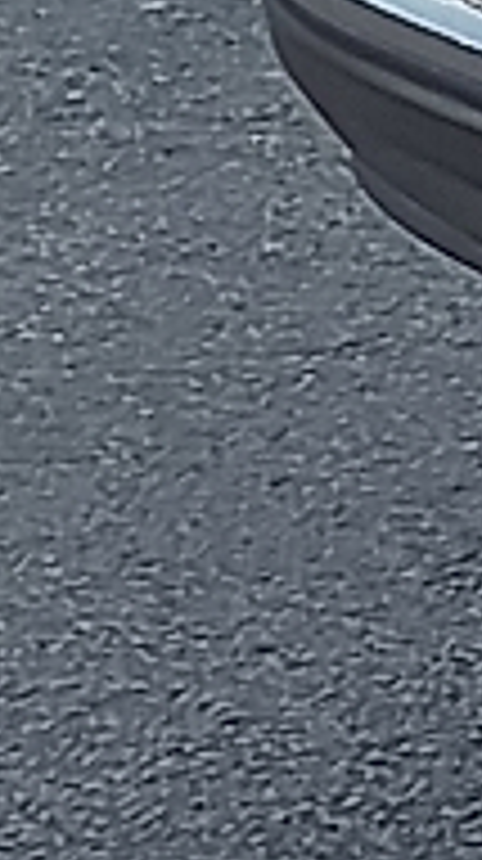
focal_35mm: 320
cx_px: 3113
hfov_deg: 3.3
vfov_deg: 6.6
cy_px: -684
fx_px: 7293
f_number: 1.8
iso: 25
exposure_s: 1/333
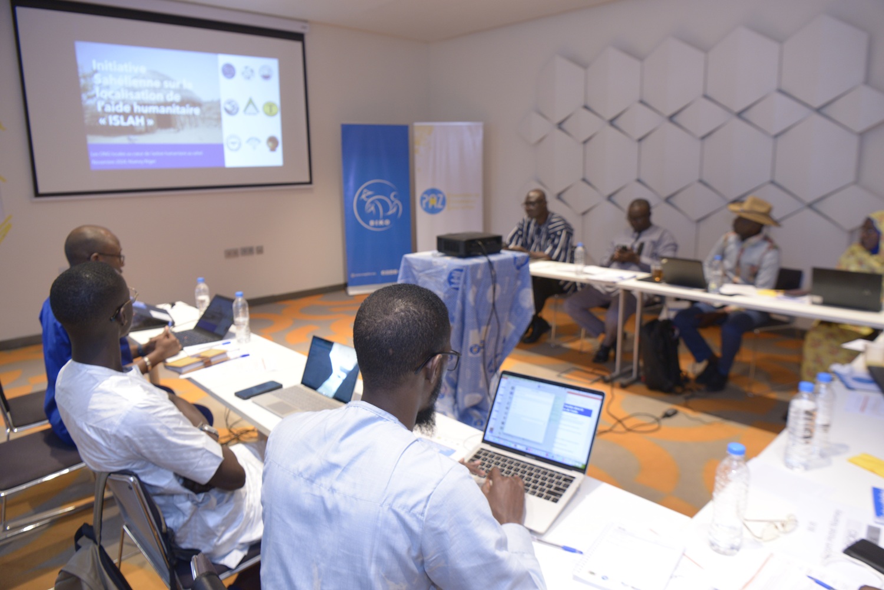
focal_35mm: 24
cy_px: 295
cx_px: 442
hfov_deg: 73.7
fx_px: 589
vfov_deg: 53.1
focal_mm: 24
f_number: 5
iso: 1000
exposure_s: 1/50
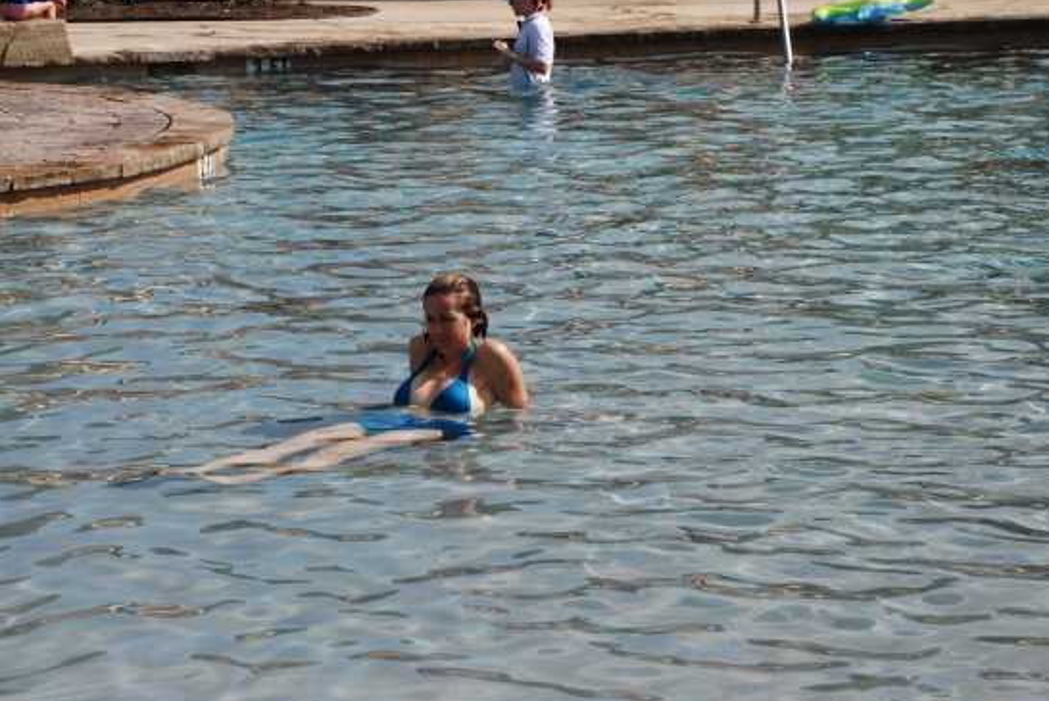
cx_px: 461
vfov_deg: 11.8
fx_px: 3383
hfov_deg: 17.6
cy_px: 371
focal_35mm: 116
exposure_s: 1/500
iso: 110
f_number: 5.6
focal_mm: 66
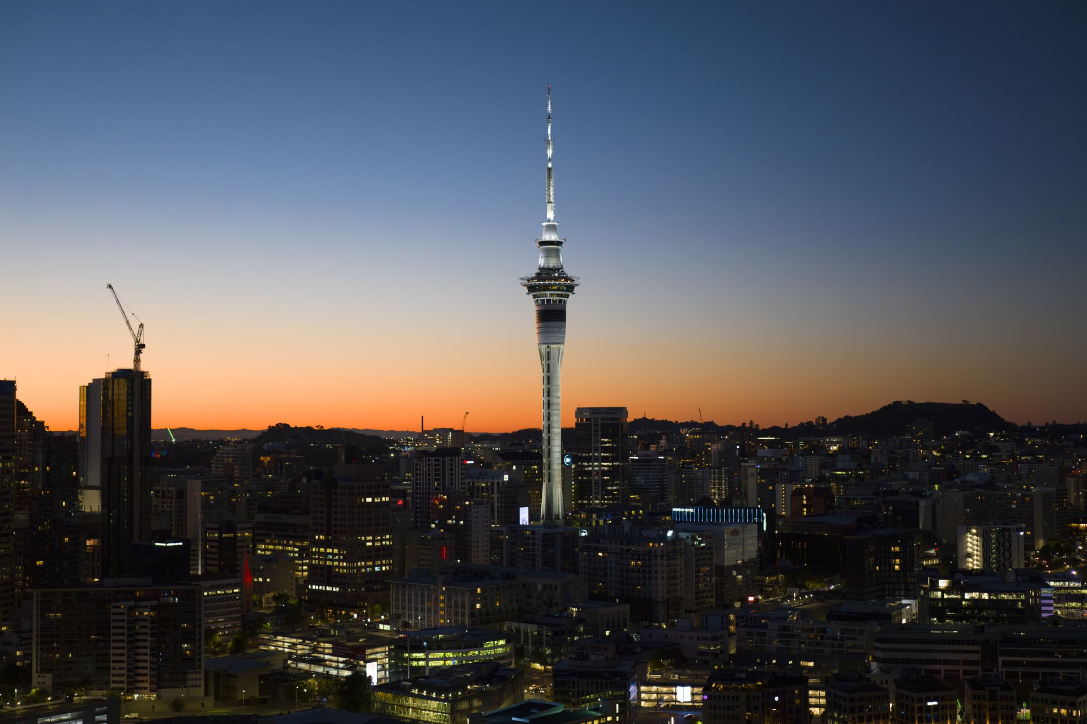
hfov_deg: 39.6
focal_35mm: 50
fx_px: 1509
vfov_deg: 27.0
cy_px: 362
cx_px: 544
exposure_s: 1/160
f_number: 2.8
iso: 3200
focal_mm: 50
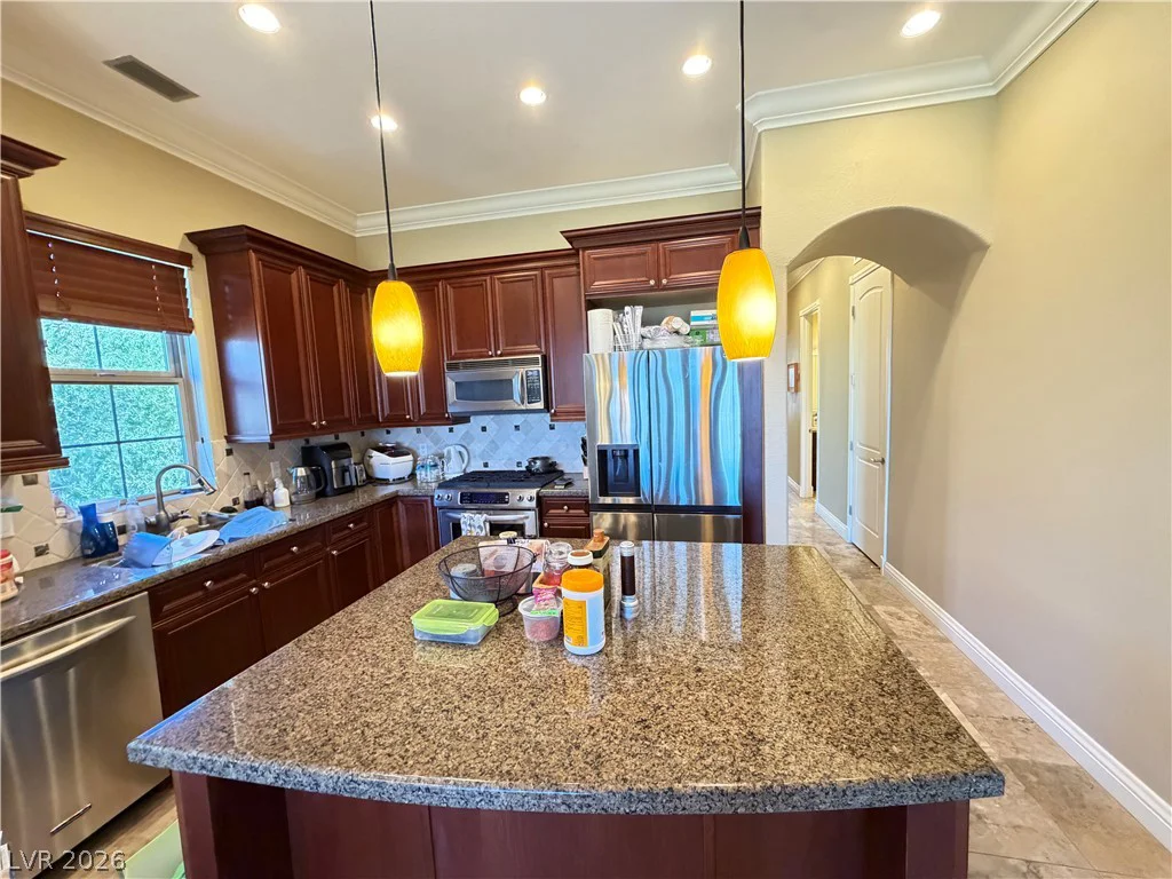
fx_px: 474
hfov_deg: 102.1
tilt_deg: -5.5
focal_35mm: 14
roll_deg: +4.1
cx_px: 586
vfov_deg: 85.7
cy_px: 440
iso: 1000
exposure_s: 1/60
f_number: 2.2
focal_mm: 2.22
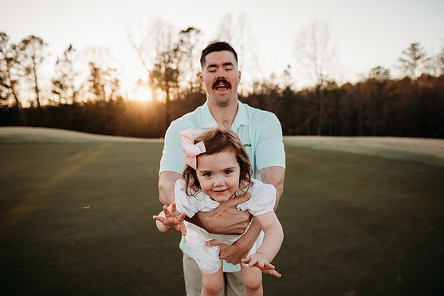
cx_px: 216
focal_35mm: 25
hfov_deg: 71.5
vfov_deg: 51.2
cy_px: 142
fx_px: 308
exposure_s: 1/640
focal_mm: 24
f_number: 2.5
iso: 160
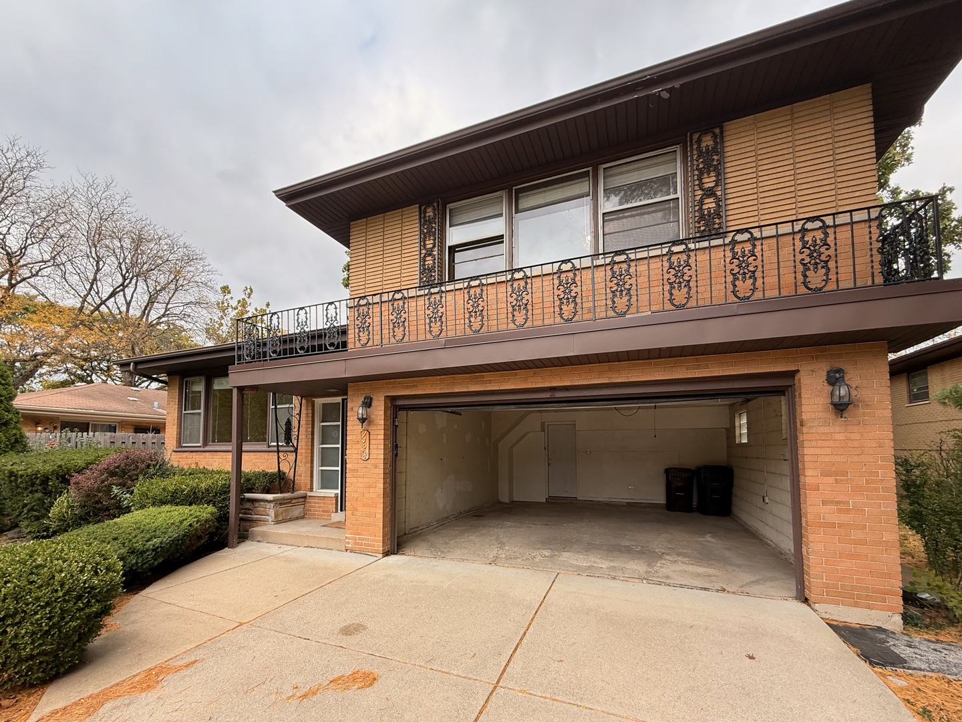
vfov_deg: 85.7
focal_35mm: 14
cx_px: 481
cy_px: 361
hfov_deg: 102.1
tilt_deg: +9.7
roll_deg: -1.0
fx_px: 389
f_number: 2.2
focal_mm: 2.22
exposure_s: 1/249
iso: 64
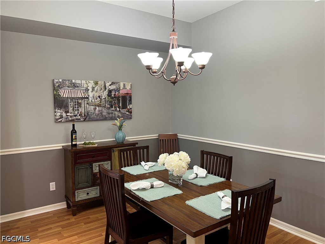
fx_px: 244
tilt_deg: -4.5
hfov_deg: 67.3
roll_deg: +0.5
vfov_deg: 53.1
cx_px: 162
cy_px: 122
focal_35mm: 26
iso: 160
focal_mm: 5.7
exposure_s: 1/60
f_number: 1.5
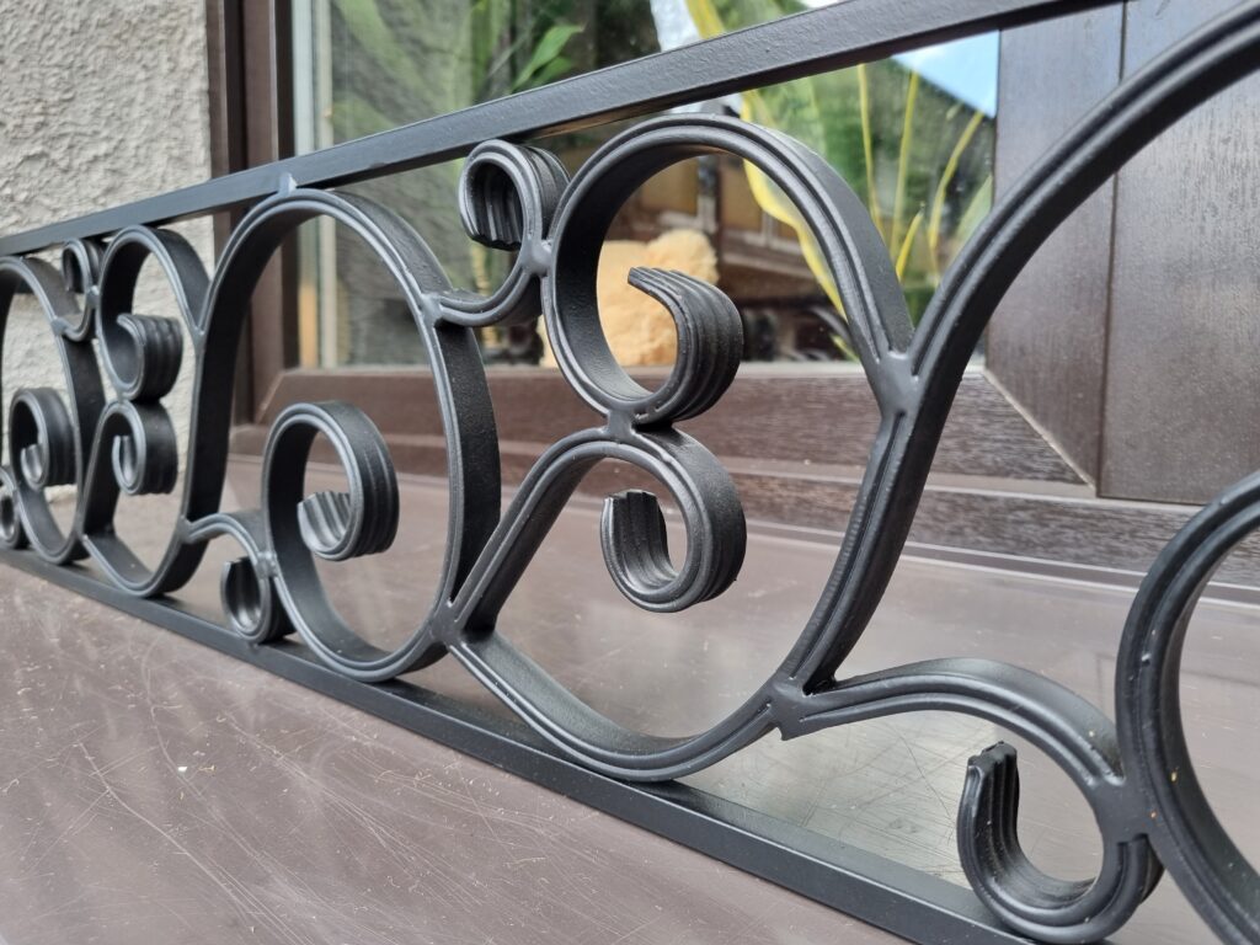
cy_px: 472
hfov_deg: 67.3
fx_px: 946
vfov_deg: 53.1
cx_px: 630
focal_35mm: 26
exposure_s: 1/100
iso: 50
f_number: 1.8
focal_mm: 5.4
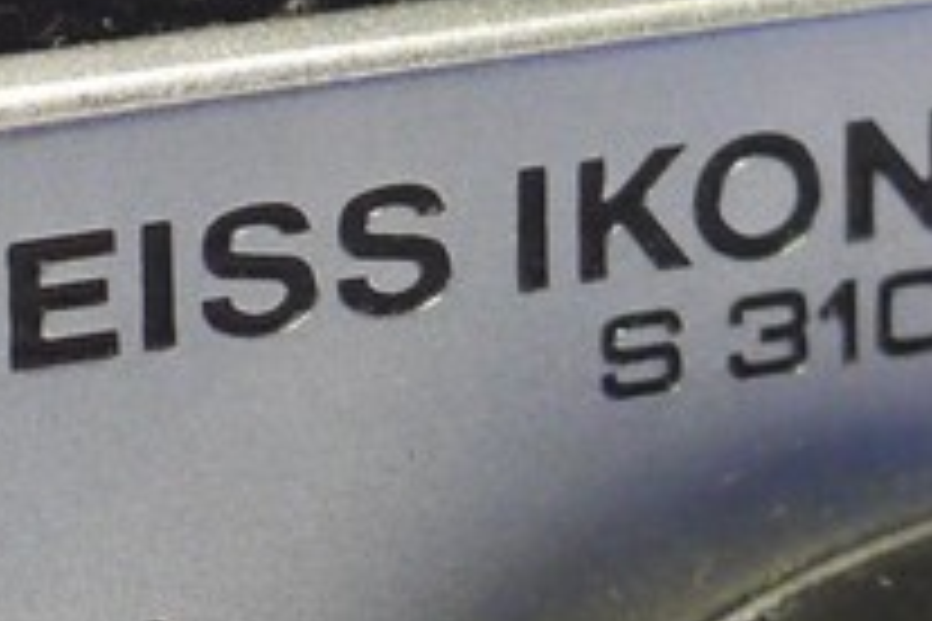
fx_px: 9035
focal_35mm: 349
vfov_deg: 3.9
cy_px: 927
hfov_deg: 5.9
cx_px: 653
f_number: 5.2
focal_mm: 29
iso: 800
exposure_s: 1/50
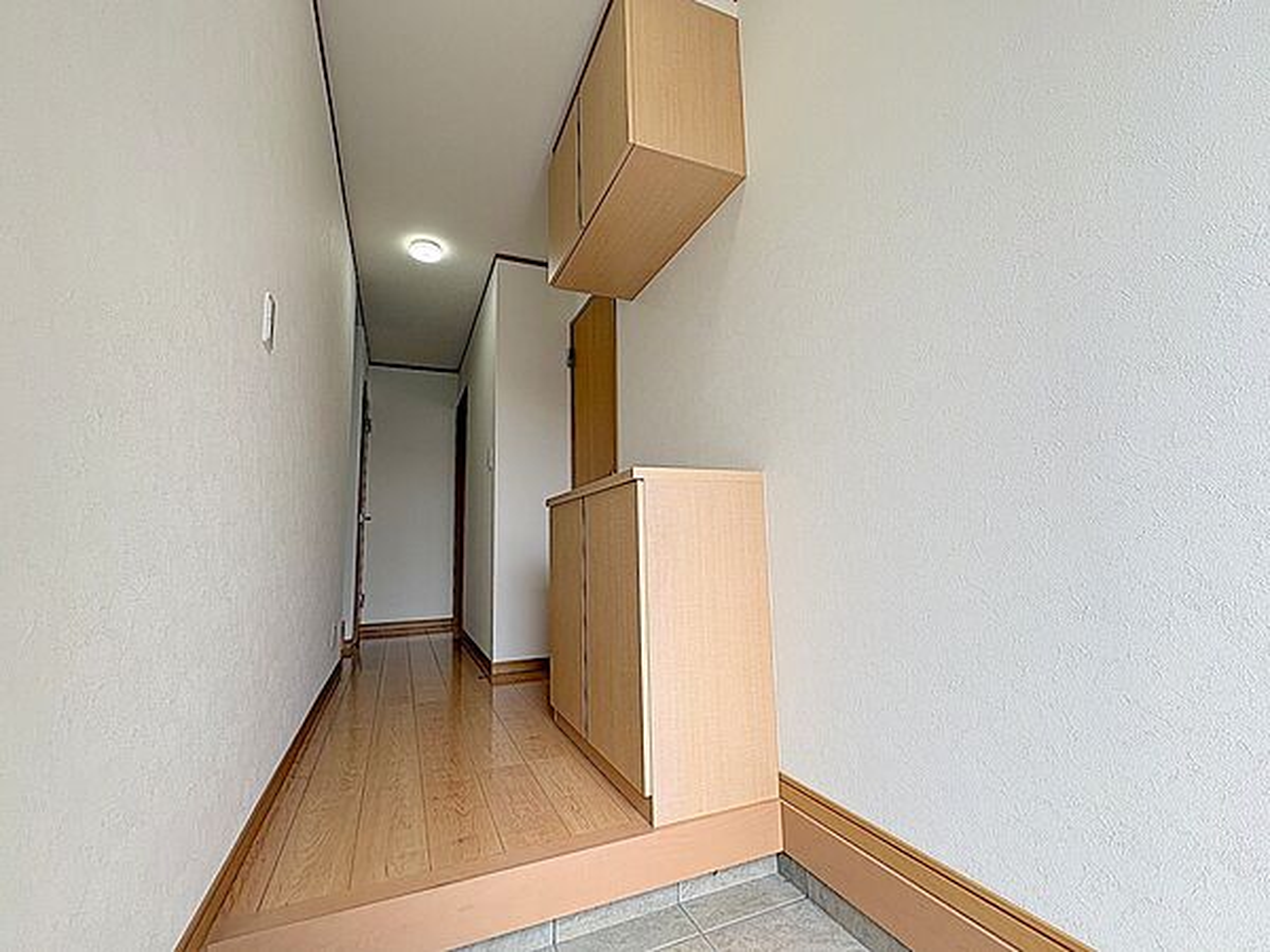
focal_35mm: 14
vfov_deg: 85.7
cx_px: 635
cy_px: 476
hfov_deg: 102.1
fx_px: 514
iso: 40
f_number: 2.2
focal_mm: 2.22
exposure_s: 1/202
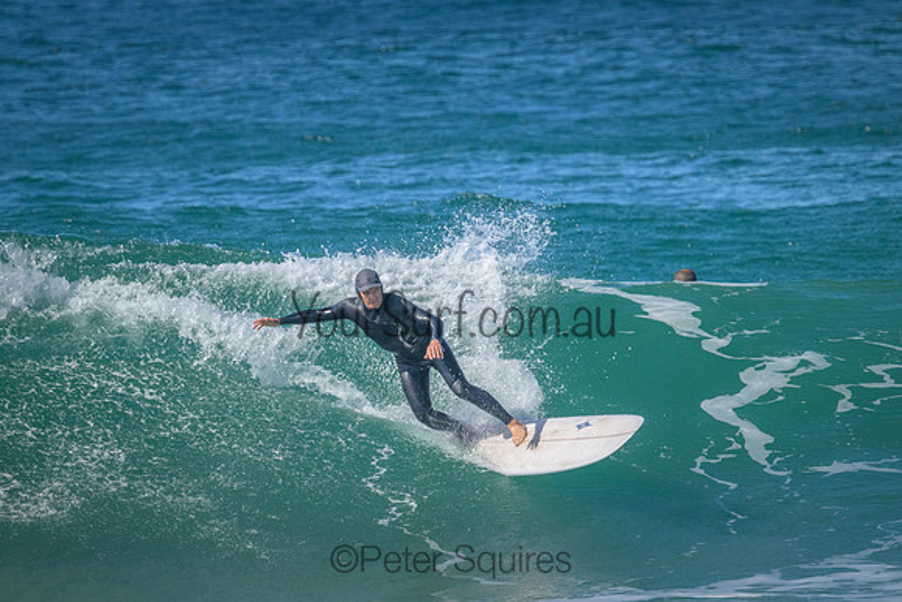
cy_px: 301
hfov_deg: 2.6
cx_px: 451
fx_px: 20048
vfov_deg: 1.7
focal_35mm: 800
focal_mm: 800
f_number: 11
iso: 4000
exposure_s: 1/2000
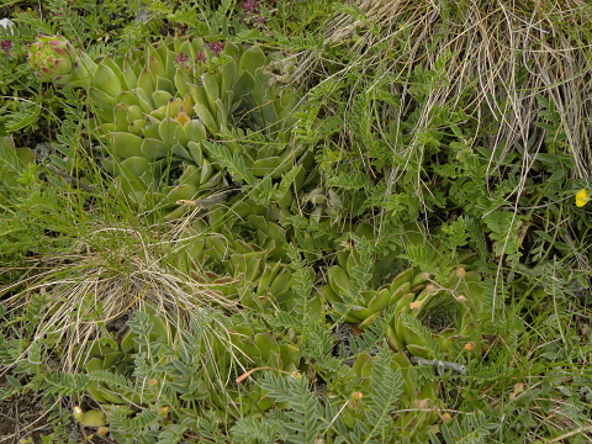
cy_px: 222
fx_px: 787
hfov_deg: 41.2
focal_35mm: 46
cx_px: 296
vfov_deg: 31.5
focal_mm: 8.2
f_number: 3.5
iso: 100
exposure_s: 1/320
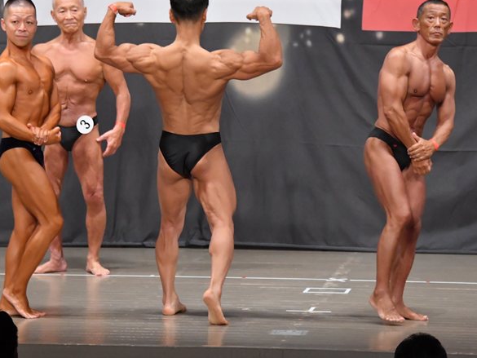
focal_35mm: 238
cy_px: 152
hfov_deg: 8.3
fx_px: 3280
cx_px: 237
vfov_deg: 6.2
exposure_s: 1/400
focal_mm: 125
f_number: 5.6
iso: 6400
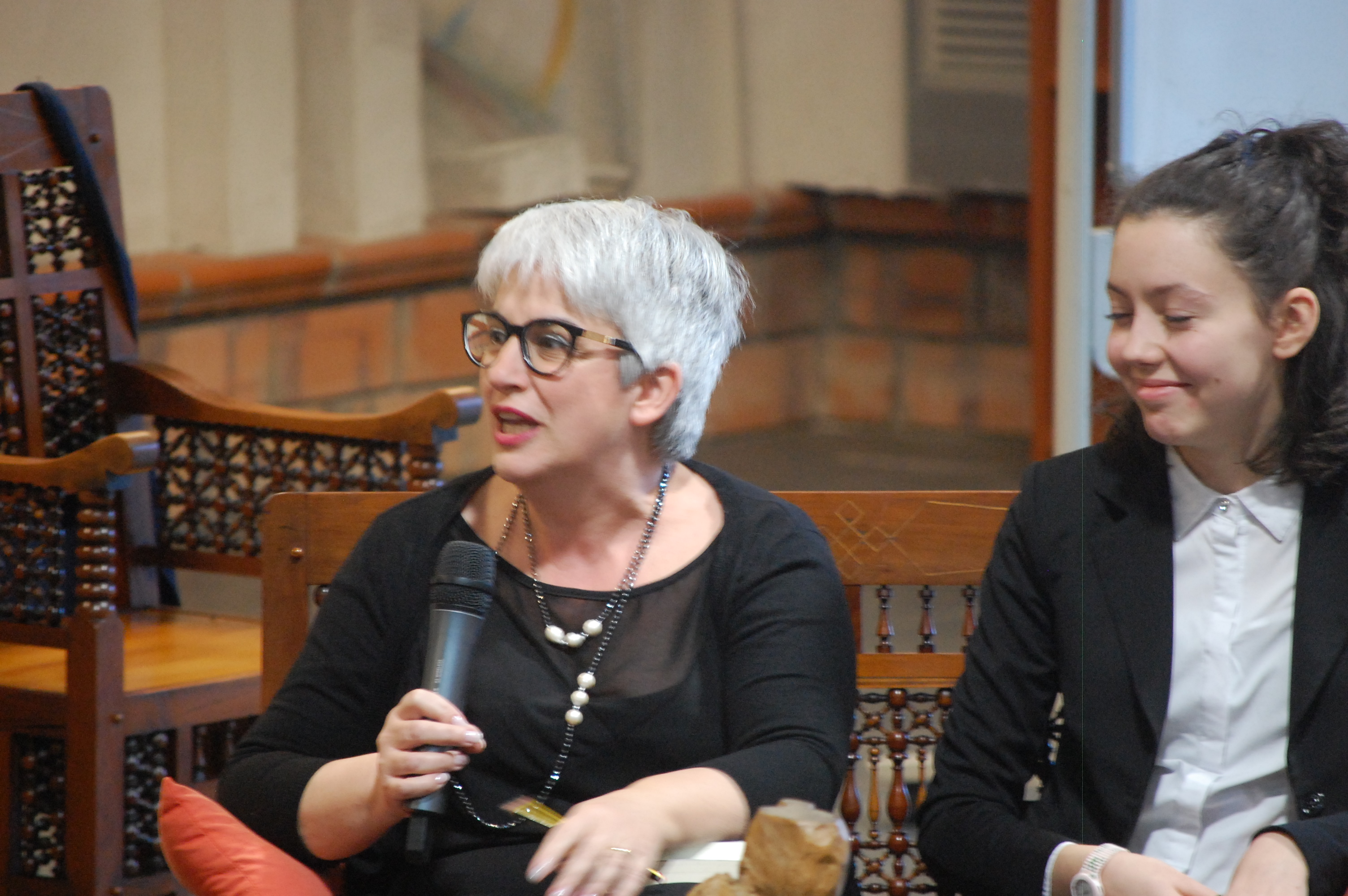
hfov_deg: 6.9
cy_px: 448
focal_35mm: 300
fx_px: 11223
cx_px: 674
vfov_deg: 4.6
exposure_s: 1/25
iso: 1600
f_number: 5.6
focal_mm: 200
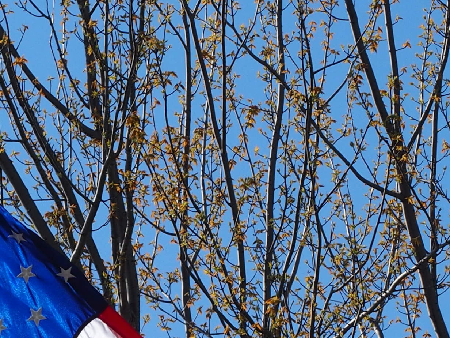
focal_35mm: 438
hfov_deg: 4.5
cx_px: 0
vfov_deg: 3.4
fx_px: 5694
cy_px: 521
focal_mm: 28.8
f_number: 5.6
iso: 100
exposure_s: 1/500
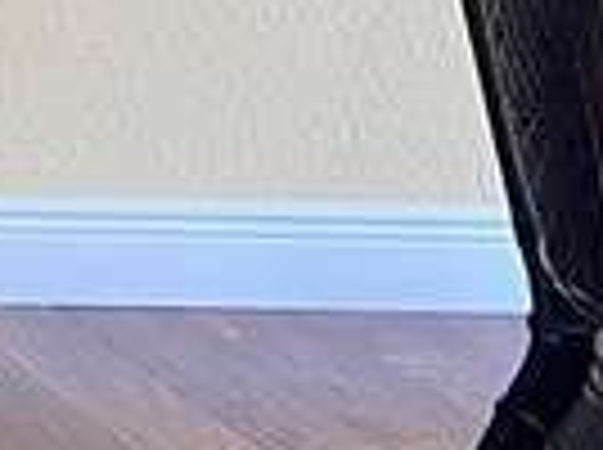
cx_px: -1688
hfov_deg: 7.5
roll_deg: -1.6
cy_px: -652
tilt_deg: -5.4
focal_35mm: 199
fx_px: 3460
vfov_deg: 7.0
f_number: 1.8
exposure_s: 1/86
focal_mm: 4.25
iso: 125
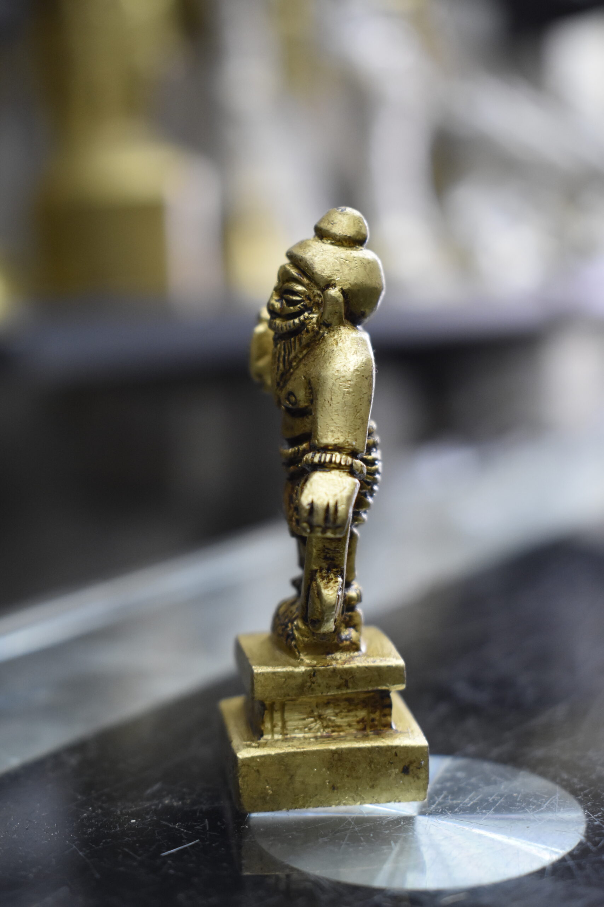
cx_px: 302
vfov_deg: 33.4
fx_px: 1510
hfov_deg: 22.6
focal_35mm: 60
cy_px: 454
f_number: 4.8
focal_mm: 40
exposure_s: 1/60
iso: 1600
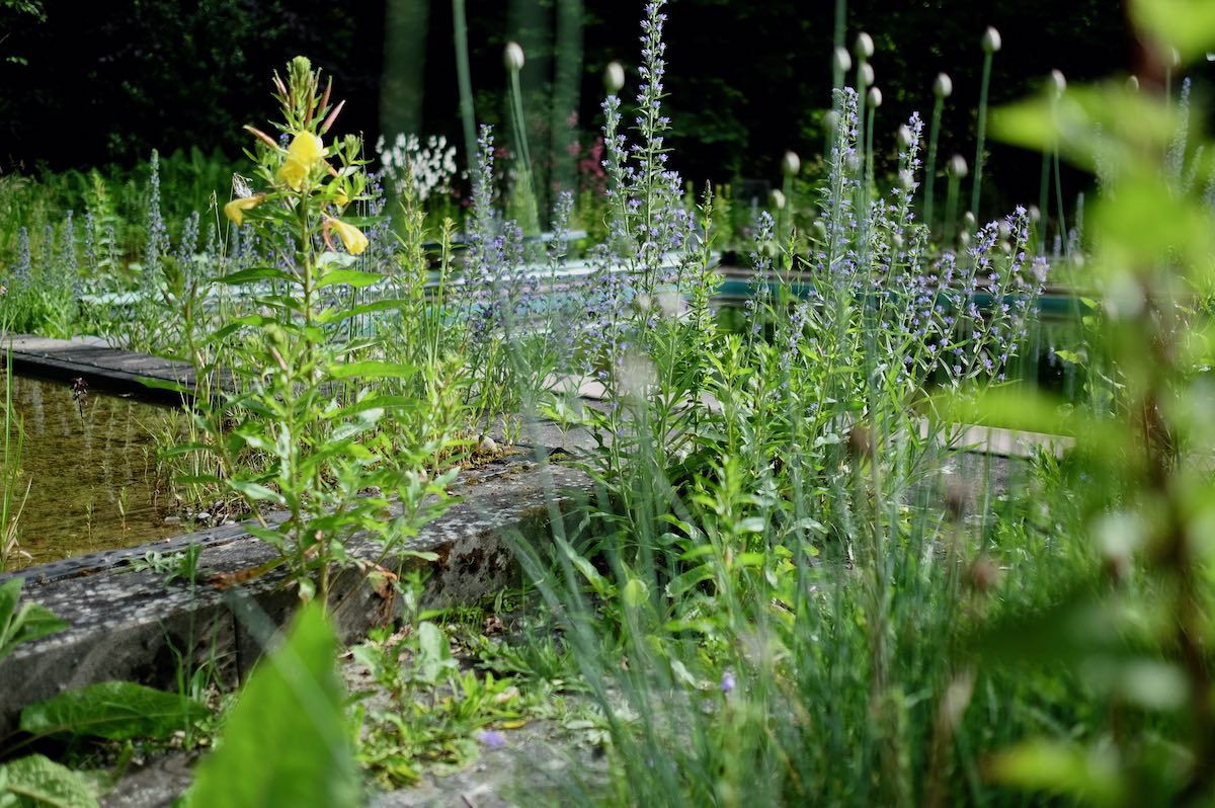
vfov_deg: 37.8
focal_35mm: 35
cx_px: 608
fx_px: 1180
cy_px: 404
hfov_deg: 54.5
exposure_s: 1/2900
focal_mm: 23
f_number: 1.4
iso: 200
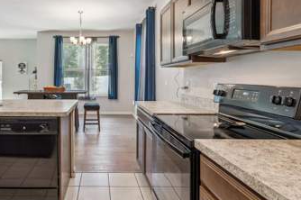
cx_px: 99
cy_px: 77
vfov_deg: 54.5
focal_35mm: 23
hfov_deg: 73.7
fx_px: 192
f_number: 10
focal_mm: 16
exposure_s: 1/15
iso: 800
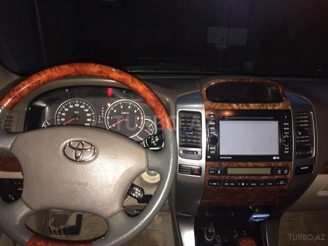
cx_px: 164
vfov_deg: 48.2
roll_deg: -0.1
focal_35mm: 29
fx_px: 275
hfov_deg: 61.7
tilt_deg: -22.0
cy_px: 123
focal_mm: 4.15
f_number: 2.2
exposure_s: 1/17
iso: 200
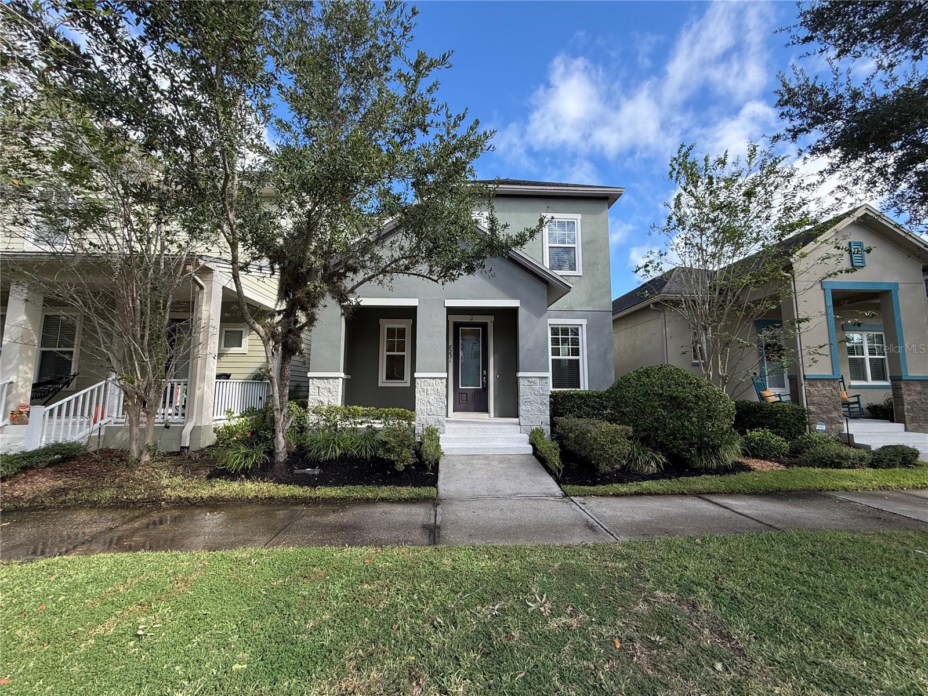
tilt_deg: +7.3
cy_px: 348
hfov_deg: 102.1
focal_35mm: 14
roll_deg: +0.2
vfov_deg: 85.7
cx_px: 464
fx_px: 375
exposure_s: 1/502
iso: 40
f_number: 2.2
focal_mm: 2.22
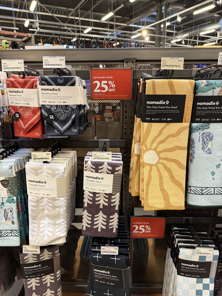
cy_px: 148
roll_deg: -0.4
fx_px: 205
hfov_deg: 56.8
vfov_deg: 71.6
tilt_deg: -15.3
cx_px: 111
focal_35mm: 24
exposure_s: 1/60
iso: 320
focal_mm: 6.76
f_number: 1.78
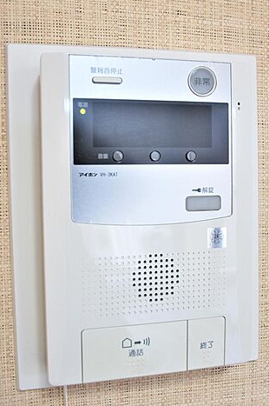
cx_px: 137
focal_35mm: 37
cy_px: 200
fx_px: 416
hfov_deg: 35.8
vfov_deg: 51.9
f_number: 4.5
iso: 200
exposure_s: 1/40
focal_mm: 24
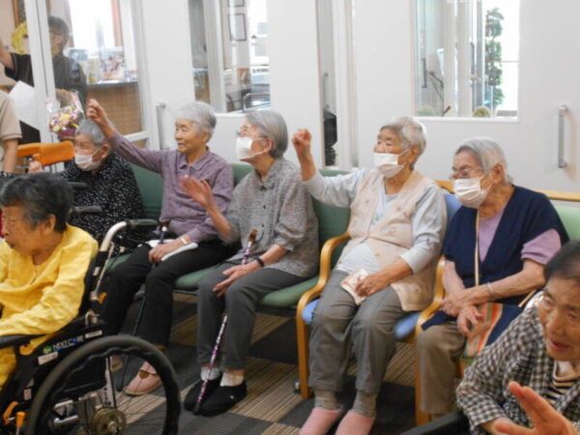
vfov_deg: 29.1
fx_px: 838
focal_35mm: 50
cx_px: 290
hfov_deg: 38.2
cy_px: 218
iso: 400
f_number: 4.5
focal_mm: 8.8
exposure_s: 1/20
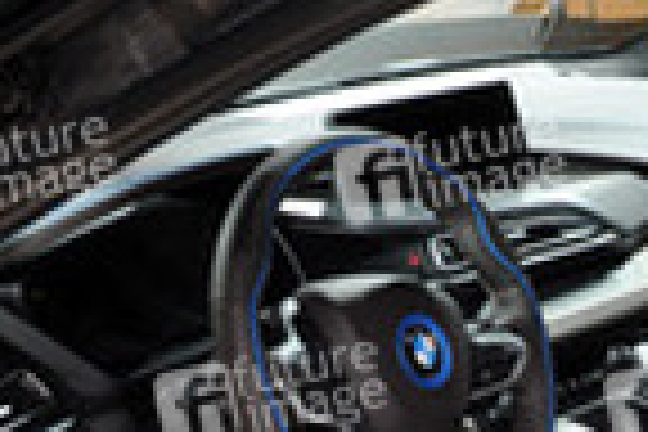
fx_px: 1692
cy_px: 508
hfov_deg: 20.3
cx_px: 781
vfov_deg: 14.1
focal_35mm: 94
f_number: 3.5
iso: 640
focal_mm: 20
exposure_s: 1/125
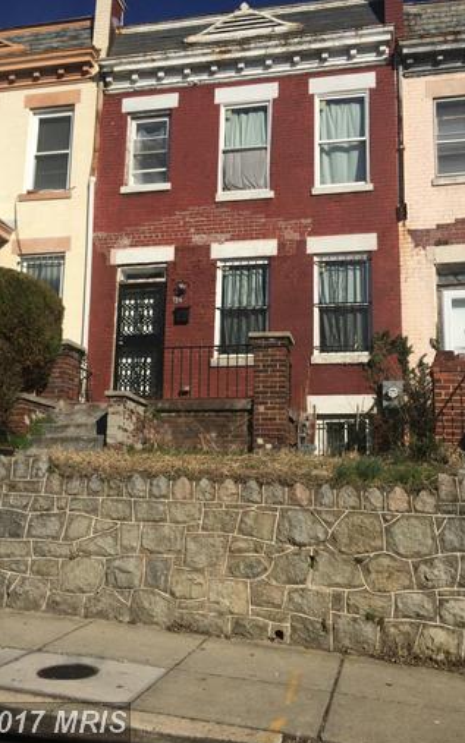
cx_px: 256
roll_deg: +0.3
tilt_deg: +10.6
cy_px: 374
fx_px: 628
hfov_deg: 40.6
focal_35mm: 31
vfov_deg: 61.2
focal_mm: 4.15
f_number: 2.2
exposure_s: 1/4566
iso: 32
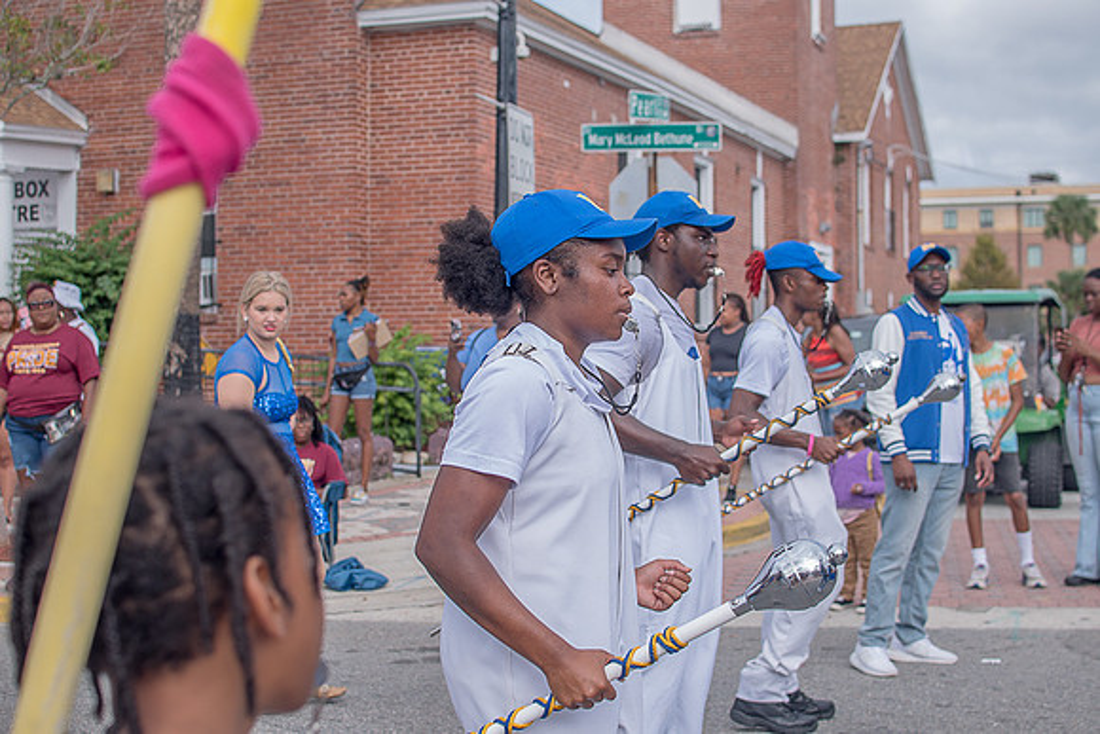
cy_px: 367
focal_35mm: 52
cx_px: 550
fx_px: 1589
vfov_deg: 26.0
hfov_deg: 38.2
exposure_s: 1/500
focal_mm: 35
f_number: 4
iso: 100
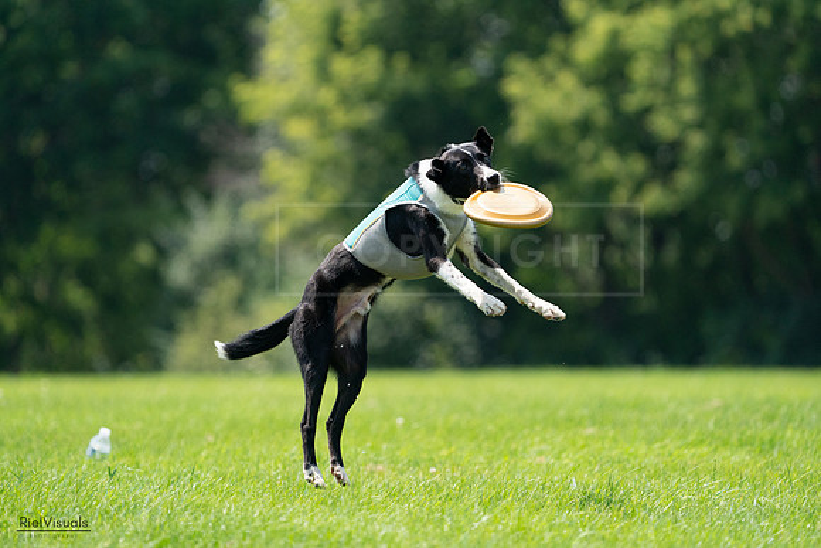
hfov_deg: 5.2
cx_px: 410
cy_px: 274
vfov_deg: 3.4
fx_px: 9124
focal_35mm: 400
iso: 2000
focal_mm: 400
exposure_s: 1/4000
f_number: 6.3
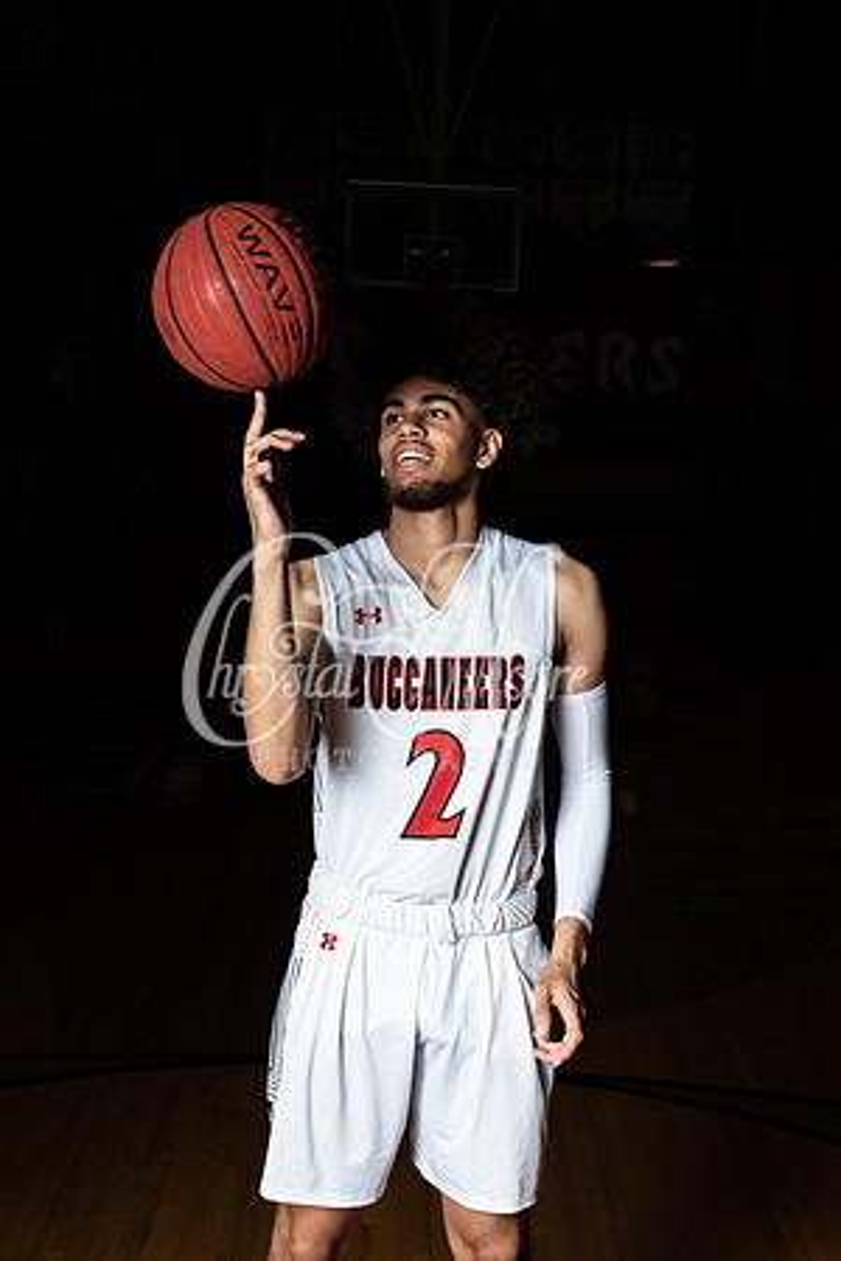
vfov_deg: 33.4
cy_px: 630
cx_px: 420
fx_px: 2102
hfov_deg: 22.6
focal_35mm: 60
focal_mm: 60
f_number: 14
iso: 320
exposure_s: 1/200
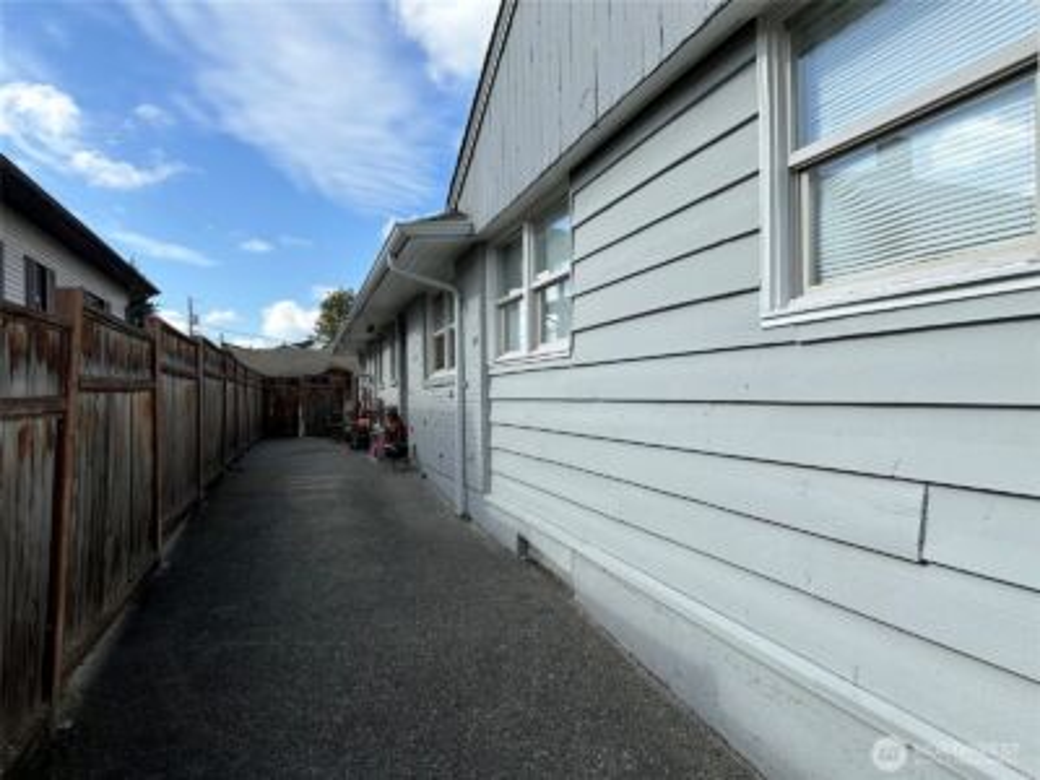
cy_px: 390
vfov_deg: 56.8
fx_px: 721
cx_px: 520
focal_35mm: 24
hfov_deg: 71.6
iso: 80
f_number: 1.78
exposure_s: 1/4545
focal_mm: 6.86
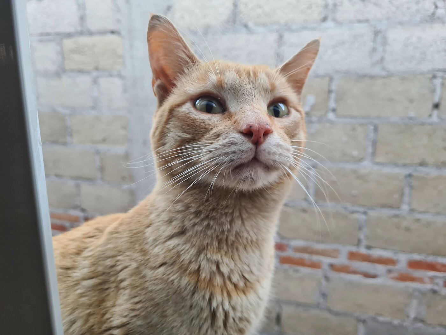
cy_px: 168
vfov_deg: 53.1
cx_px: 223
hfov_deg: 67.3
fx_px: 335
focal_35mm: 26
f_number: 1.8
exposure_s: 1/50
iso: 200
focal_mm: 5.4
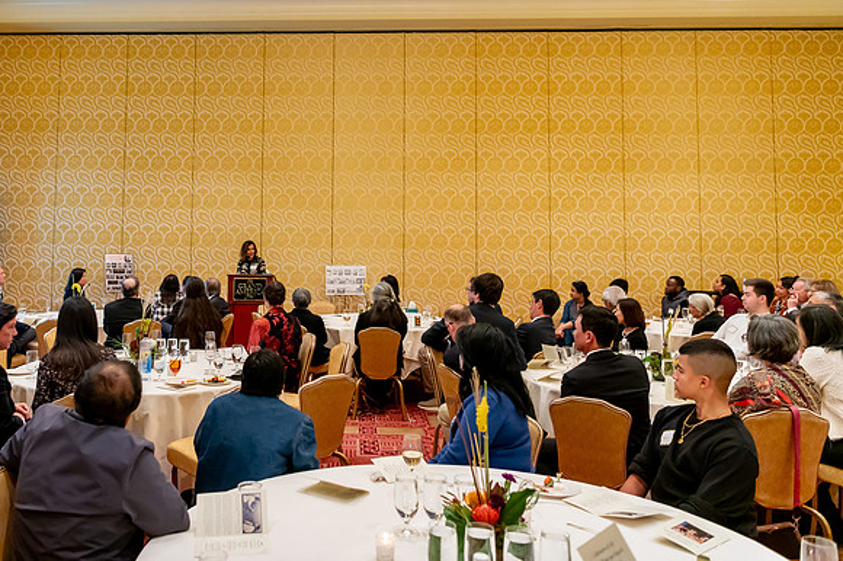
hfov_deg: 59.4
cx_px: 300
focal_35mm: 31
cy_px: 200
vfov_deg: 42.0
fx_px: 723
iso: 5000
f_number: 2.8
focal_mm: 24
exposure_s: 1/250
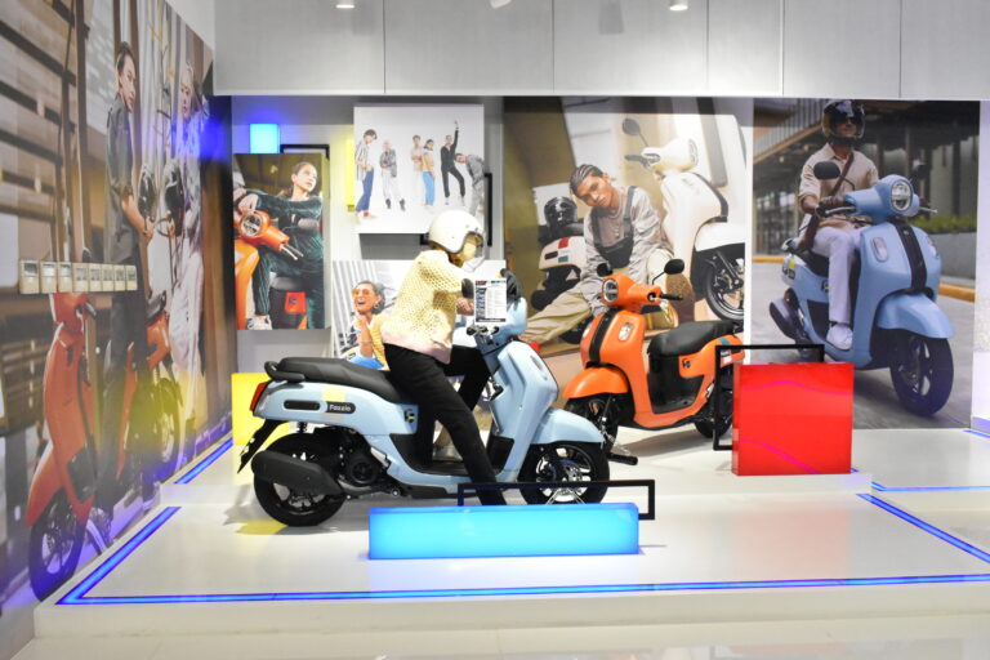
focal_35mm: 32
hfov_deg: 59.5
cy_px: 330
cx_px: 495
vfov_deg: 41.7
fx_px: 866
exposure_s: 1/800
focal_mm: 21
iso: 6400
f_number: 6.3
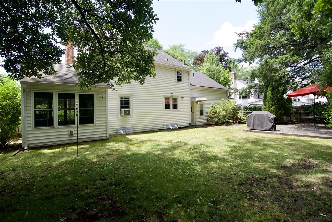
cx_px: 166
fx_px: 152
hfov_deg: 95.0
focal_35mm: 16
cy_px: 111
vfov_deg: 72.1
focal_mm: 11
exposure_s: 1/125
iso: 320
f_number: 7.1
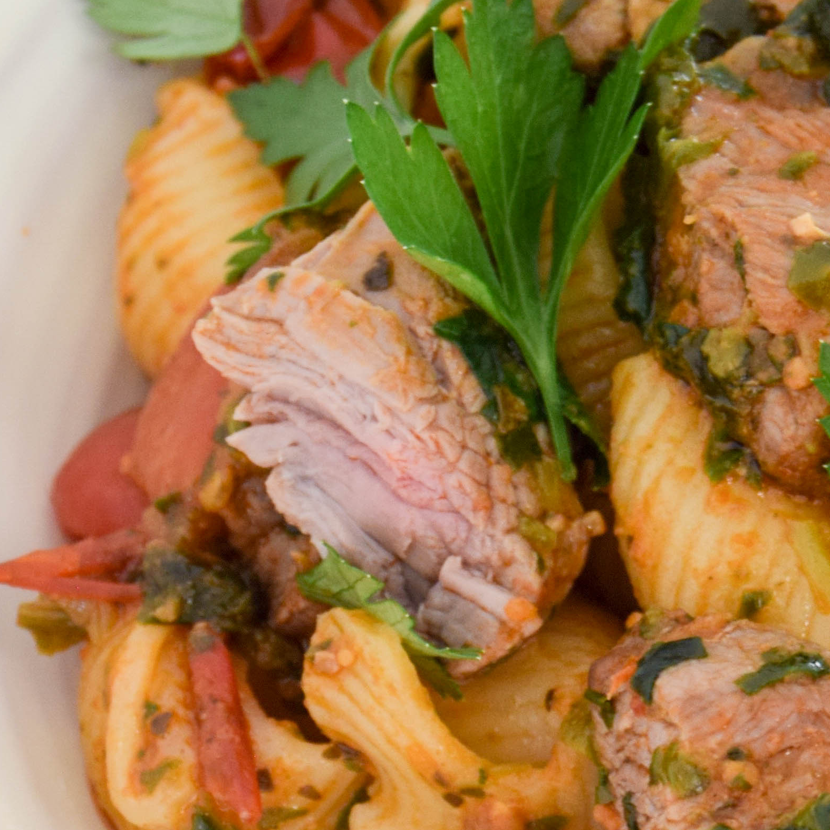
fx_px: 6592
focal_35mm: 243
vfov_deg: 7.2
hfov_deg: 7.2
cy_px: 513
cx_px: 858
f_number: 5.6
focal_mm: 50
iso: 400
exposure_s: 1/100
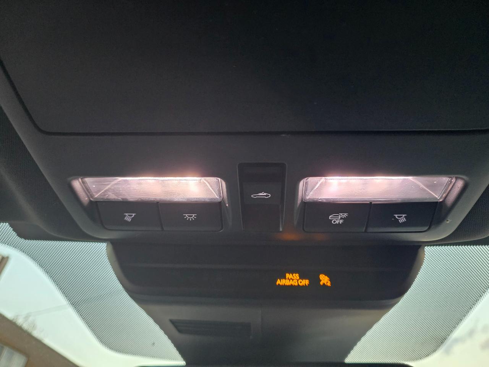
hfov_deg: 73.9
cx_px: 244
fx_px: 325
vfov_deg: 58.9
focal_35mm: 23
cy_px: 184
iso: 1250
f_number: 1.7
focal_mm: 6.25
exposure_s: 1/100
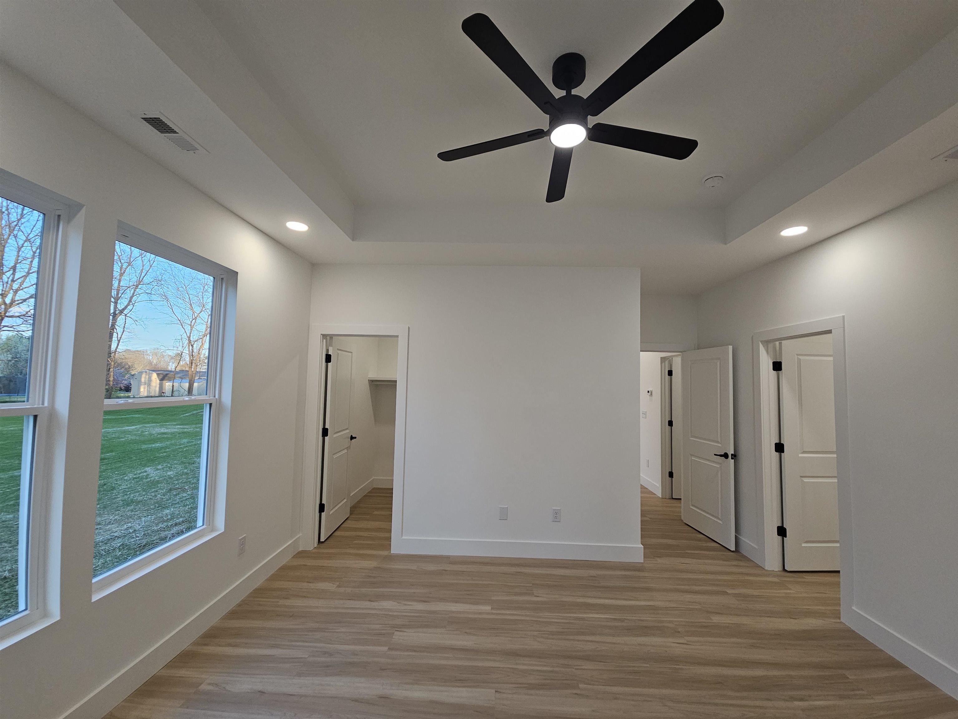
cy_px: 360
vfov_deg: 89.9
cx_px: 479
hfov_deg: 106.2
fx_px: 360
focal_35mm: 13
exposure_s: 1/77.4
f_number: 2.2
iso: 100
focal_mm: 2.2
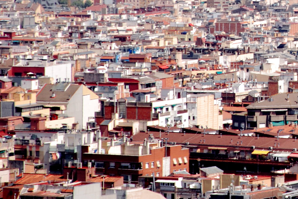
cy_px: -68
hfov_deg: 4.3
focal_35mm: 478
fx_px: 3952
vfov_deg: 2.9
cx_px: 415
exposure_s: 1/800
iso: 320
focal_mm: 105
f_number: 6.3
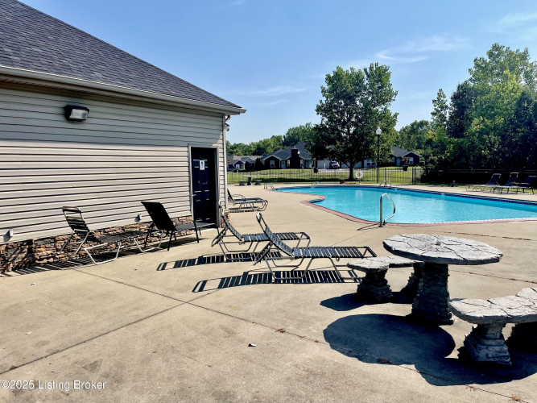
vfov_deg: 54.9
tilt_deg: -5.4
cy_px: 202
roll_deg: +1.1
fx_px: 388
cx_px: 268
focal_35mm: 25
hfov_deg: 69.4
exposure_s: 1/4902
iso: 32
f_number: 1.6
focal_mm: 5.1
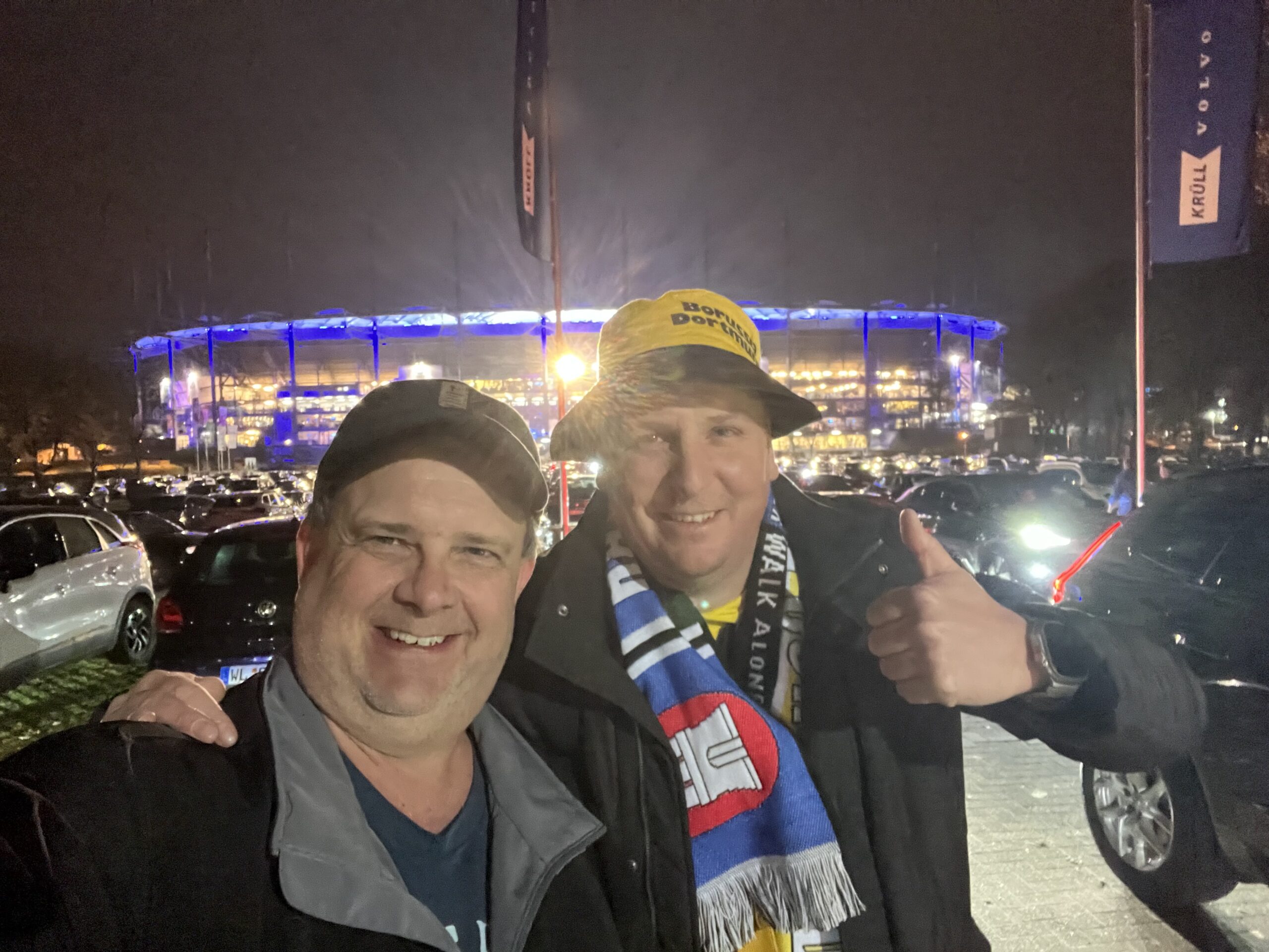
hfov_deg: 73.9
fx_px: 843
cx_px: 634
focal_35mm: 23
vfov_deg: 58.9
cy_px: 476
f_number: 2.2
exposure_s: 1/17
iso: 1250
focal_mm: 2.71
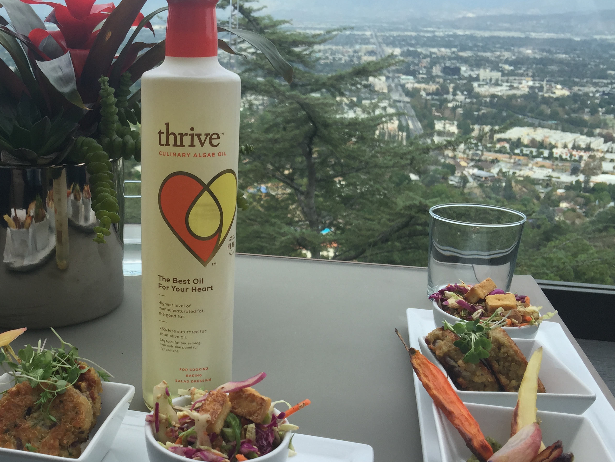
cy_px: 257
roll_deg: -2.0
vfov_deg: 35.9
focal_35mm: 40
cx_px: 207
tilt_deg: -16.8
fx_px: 711
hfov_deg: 46.1
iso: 32
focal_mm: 4.15
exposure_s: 1/860
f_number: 2.2
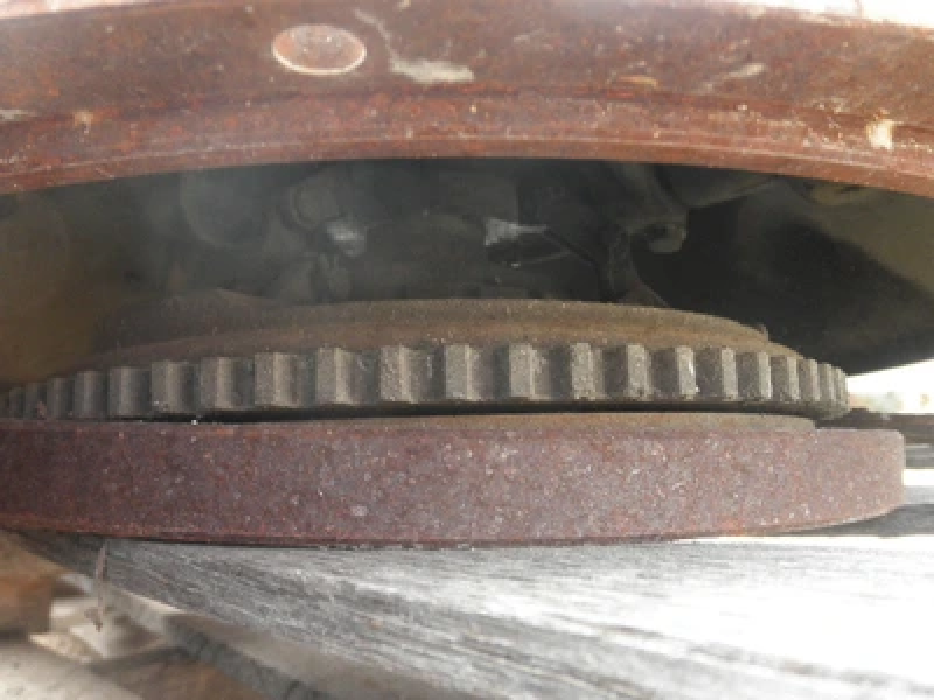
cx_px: 467
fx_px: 755
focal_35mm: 28
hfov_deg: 63.4
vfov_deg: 49.7
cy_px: 350
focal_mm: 5
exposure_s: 1/30
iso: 80
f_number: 3
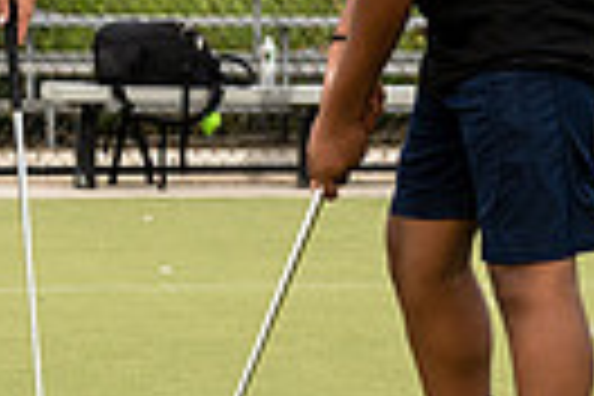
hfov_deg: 8.9
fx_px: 3828
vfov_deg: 5.9
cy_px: 113
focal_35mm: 232
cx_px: 198
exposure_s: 1/1250
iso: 200
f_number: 4
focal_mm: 40
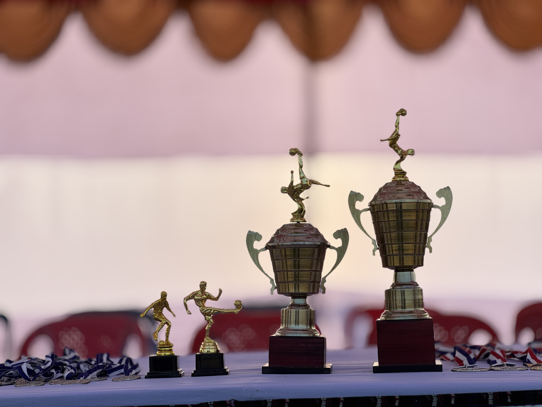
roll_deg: +2.0
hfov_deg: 25.3
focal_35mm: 77
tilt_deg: +2.0
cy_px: 204
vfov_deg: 19.1
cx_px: 271
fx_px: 1206
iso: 25
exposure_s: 1/428
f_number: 2.8
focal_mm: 9
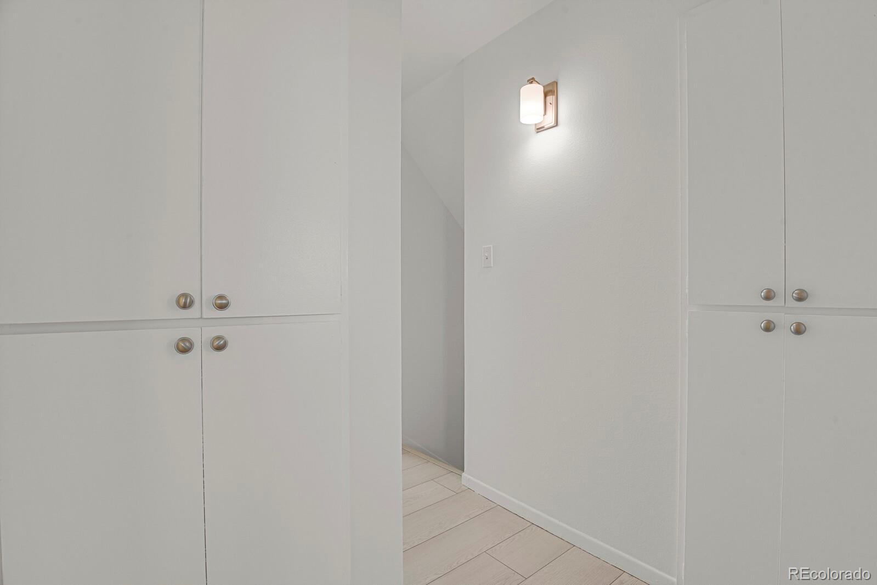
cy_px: 292
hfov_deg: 93.3
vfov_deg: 70.4
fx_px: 414
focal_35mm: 17
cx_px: 438
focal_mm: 17
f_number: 8
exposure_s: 1.3
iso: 250
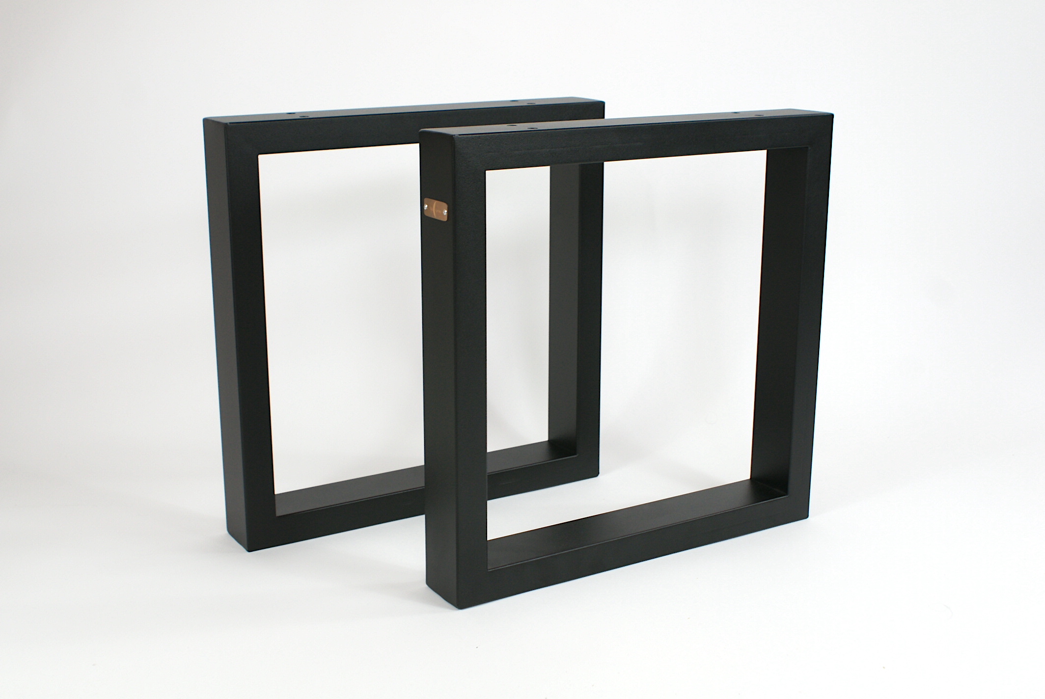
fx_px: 1308
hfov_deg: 43.6
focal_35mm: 45
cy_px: 350
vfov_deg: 29.9
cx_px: 522
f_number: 6.3
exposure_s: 1/50
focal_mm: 30
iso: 200
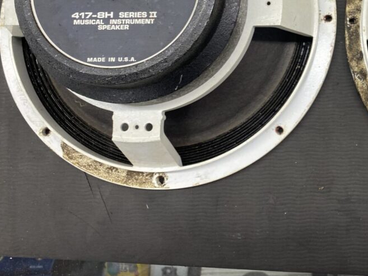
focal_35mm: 57
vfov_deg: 25.0
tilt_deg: -81.9
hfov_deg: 31.4
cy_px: 33
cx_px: 363
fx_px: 606
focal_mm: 4.25
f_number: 1.8
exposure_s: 1/60
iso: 80
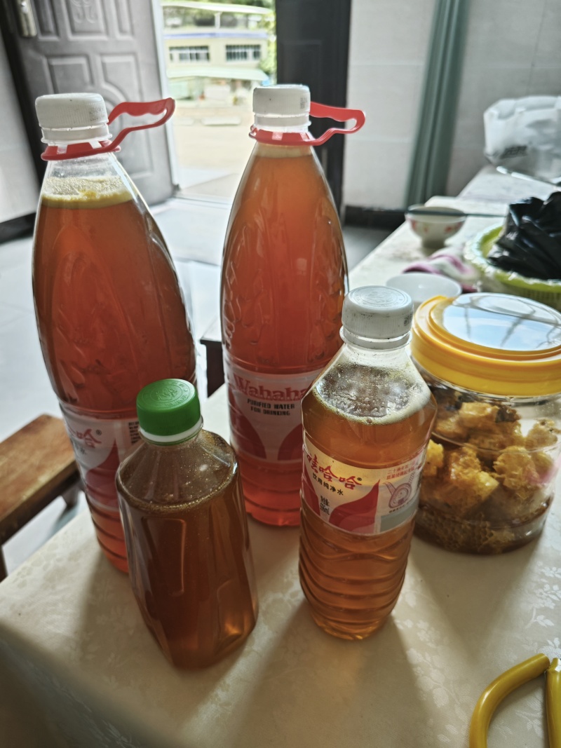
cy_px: 374
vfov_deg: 73.9
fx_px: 497
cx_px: 280
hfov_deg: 58.9
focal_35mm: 23
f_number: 1.8
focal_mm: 5.43
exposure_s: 1/1264
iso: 50
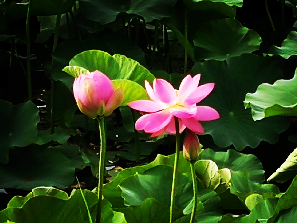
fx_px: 2308
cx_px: 148
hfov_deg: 7.4
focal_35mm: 269
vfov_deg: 5.5
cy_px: 112
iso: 50
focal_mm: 3.95
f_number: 2.2
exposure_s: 1/384
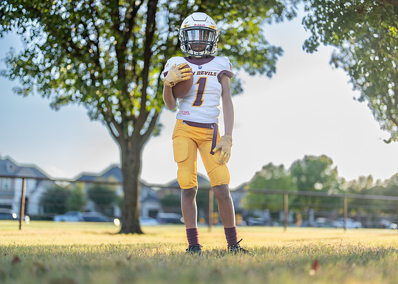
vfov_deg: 26.7
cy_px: 142
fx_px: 598
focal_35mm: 53
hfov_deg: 36.8
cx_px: 199
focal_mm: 50
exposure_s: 1/1600
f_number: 1.2
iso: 100
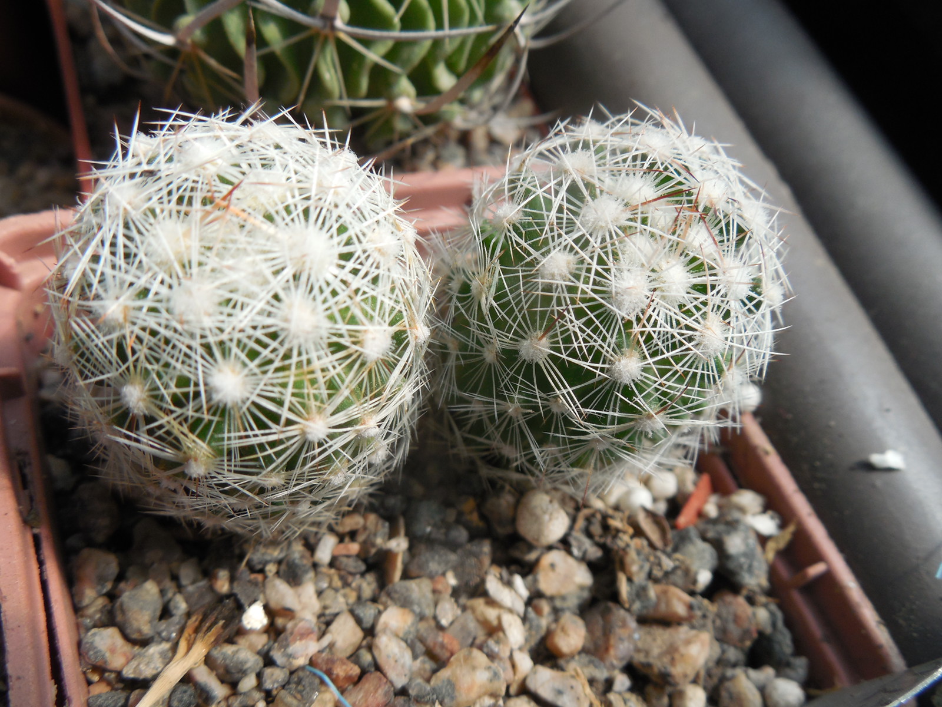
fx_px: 844
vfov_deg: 45.4
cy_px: 354
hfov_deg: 58.4
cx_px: 471
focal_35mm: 31
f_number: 3.6
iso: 125
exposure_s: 1/640
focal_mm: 5.6
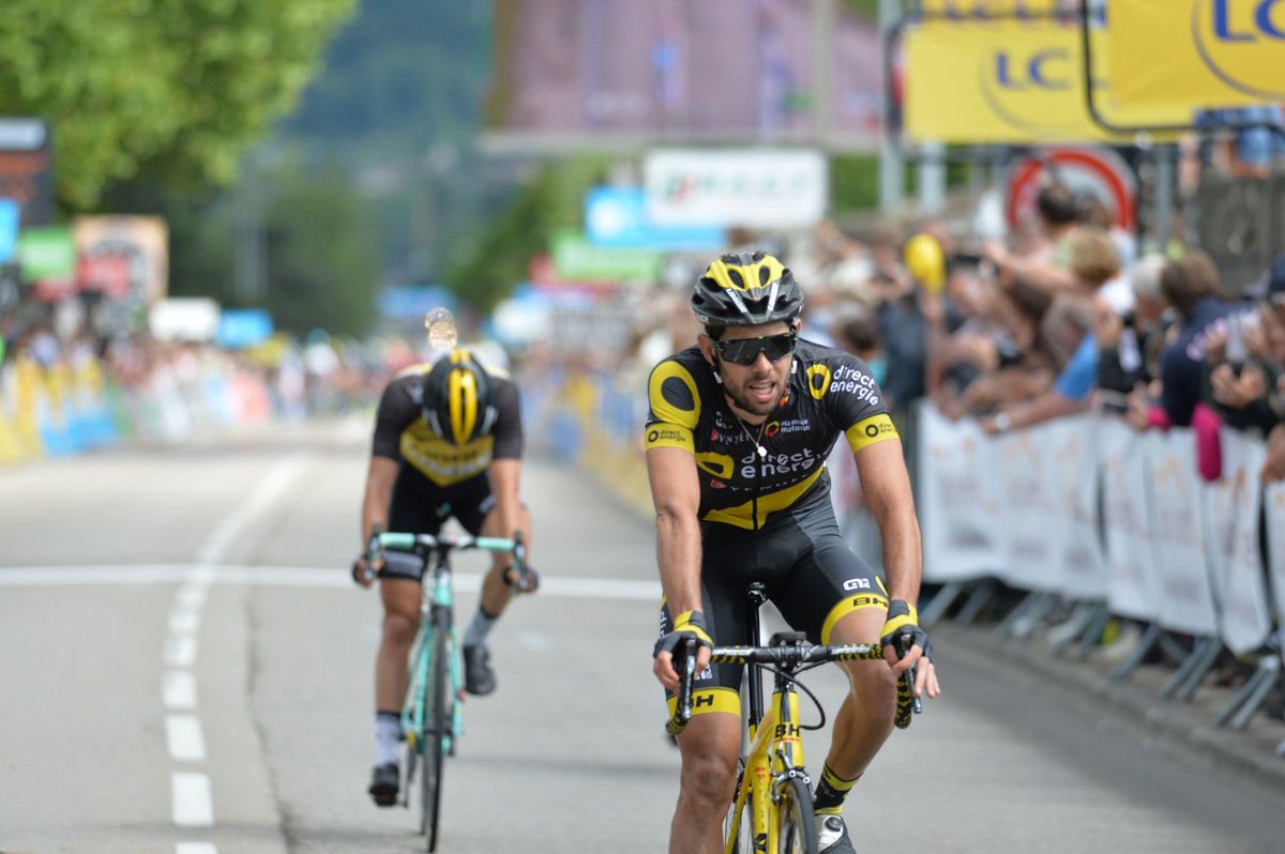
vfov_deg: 4.6
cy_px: 427
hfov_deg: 6.9
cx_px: 642
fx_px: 10699
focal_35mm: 300
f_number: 5.6
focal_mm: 300
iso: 640
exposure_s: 1/2000
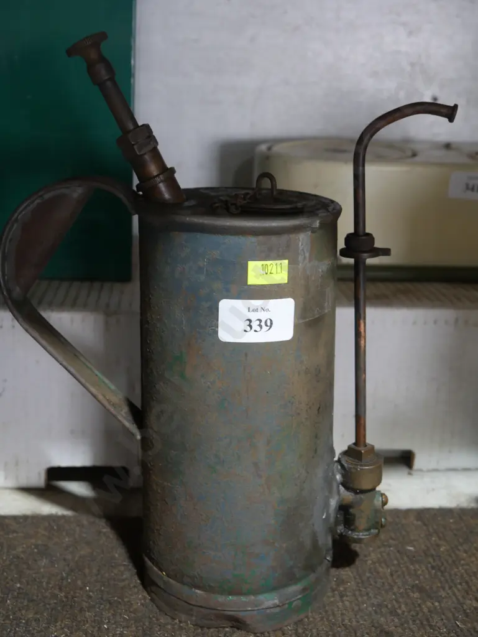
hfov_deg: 32.9
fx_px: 809
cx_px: 239
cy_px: 318
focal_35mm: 44
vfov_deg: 42.9
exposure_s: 1/60
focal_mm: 22
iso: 800
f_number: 4.7
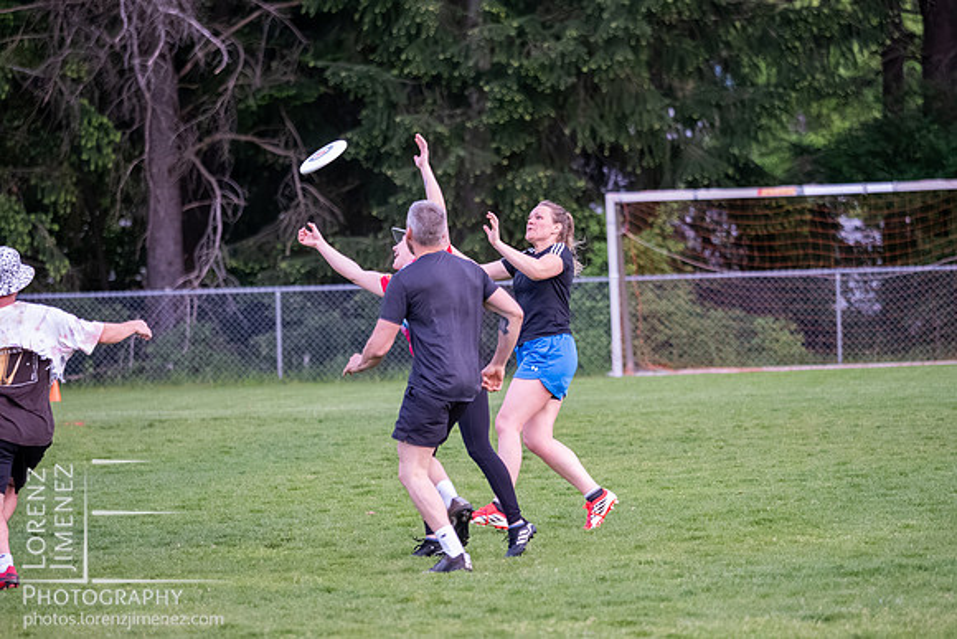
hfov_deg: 6.4
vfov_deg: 4.3
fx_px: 8518
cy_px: 320
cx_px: 490
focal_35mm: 320
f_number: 2.8
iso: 2500
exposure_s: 1/1000
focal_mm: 150
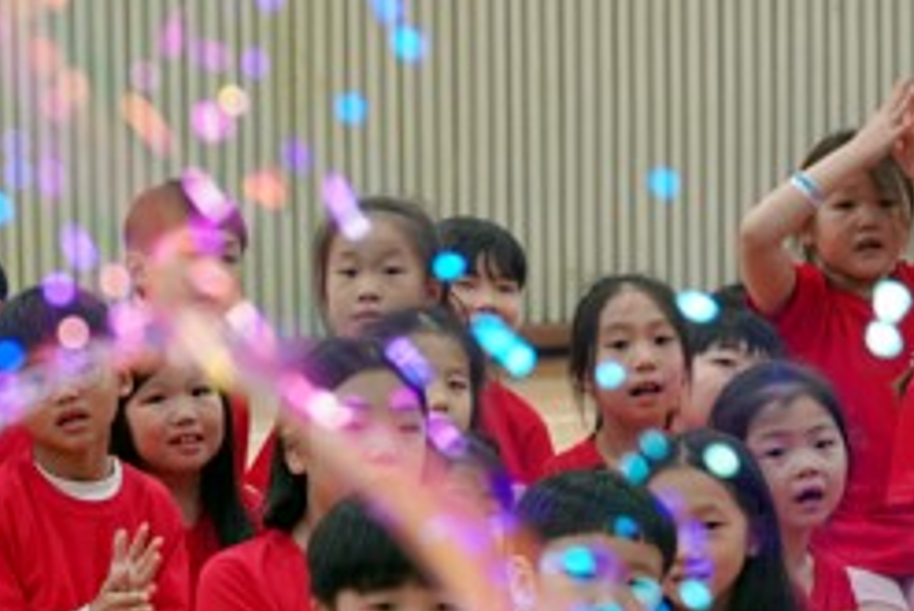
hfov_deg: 6.6
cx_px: -344
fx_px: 7875
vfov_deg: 4.4
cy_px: 915
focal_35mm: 310
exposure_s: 1/160
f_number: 4
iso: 1600
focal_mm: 85
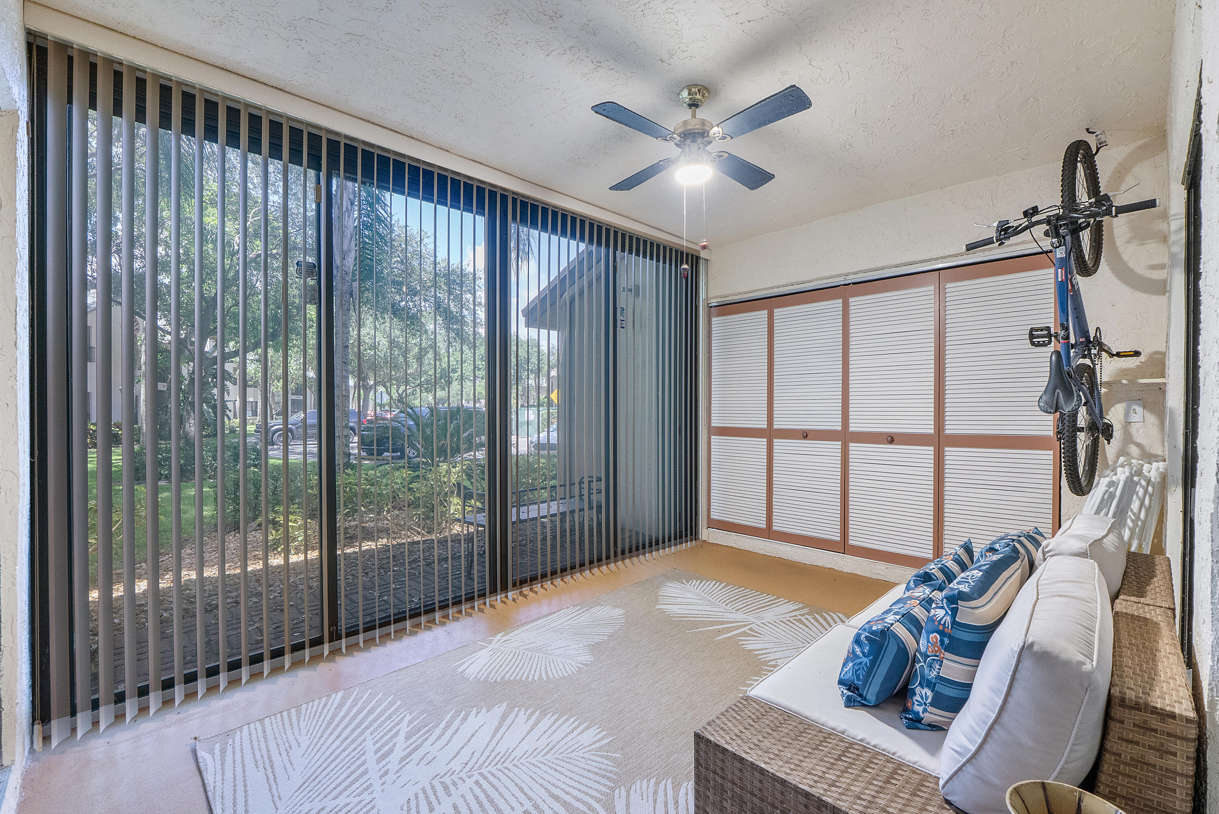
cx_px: 610
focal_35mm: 15
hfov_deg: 100.4
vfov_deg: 77.4
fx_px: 508
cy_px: 407
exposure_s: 1/20
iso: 800
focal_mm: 10
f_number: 7.1
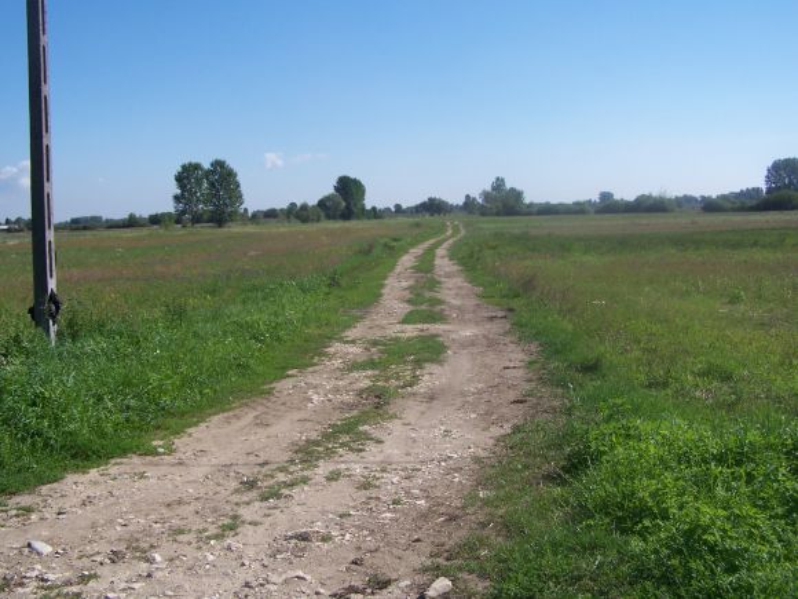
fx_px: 876
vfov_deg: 37.7
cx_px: 399
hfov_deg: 49.0
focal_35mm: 38
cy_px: 300
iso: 80
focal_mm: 6.3
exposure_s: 1/1000
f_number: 4
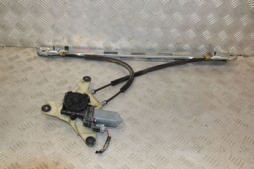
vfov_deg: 36.8
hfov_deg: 53.2
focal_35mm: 36
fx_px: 254
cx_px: 127
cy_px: 84
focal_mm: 24
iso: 800
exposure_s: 1/200
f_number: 7.1
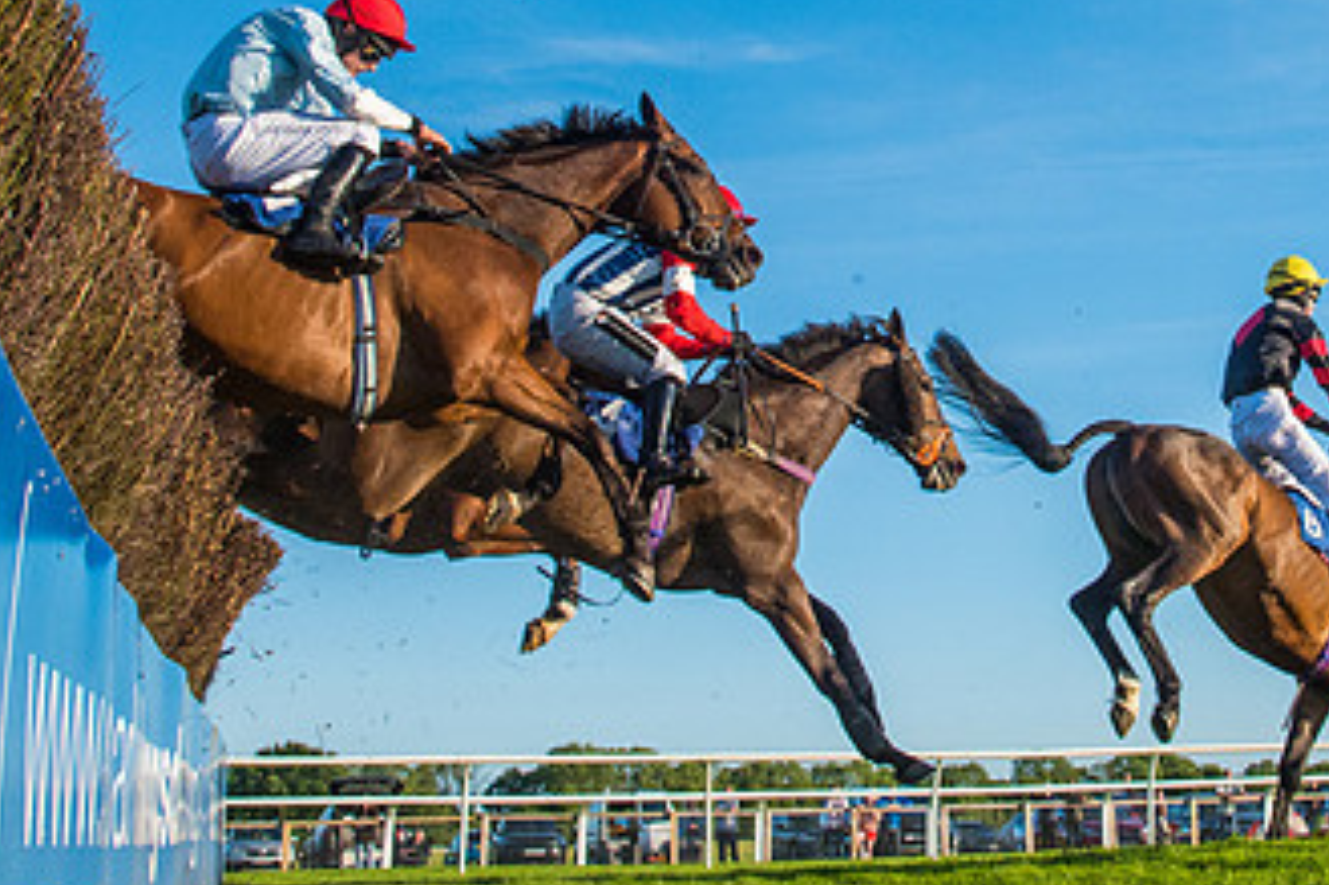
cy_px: 87
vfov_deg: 22.1
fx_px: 2214
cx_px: 950
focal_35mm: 60
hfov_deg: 32.9
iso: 2000
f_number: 6.3
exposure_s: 1/2500
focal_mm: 27
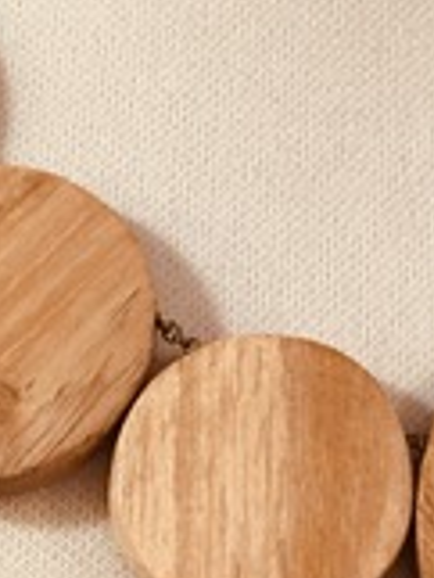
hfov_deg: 12.8
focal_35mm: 115
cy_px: 29
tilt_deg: -3.9
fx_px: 1920
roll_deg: +0.0
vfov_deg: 16.8
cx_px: 366
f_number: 2.2
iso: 64
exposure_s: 1/33
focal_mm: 4.15
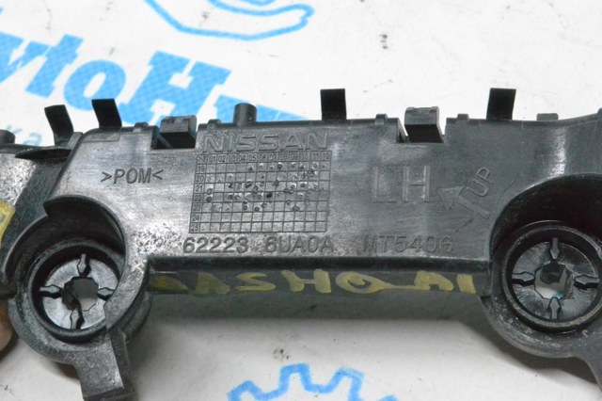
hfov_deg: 24.6
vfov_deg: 16.5
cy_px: 200
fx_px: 1379
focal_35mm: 82
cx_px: 301
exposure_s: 1/50
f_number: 18
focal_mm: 55
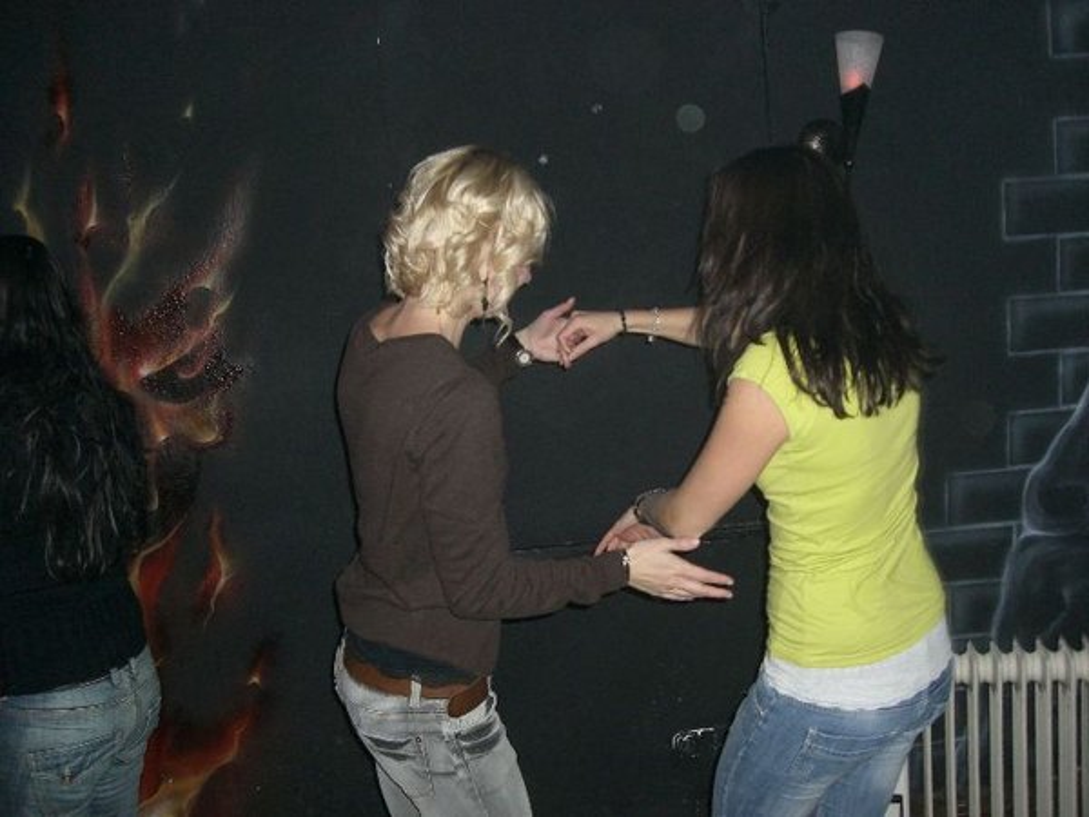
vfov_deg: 37.7
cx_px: 544
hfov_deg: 49.0
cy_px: 408
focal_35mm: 38
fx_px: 1195
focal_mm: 6.2
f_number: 2.7
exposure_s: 1/60
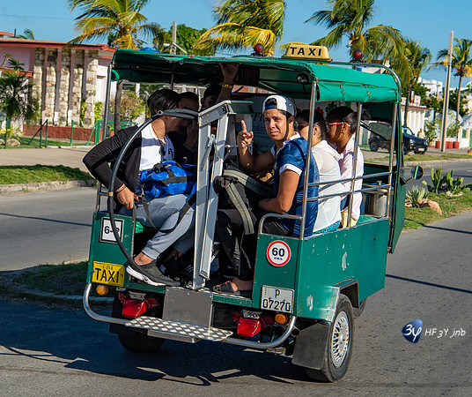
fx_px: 1222
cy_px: 135
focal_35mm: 86
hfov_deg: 21.9
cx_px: 238
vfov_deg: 18.4
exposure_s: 1/320
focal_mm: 56
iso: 100
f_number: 9
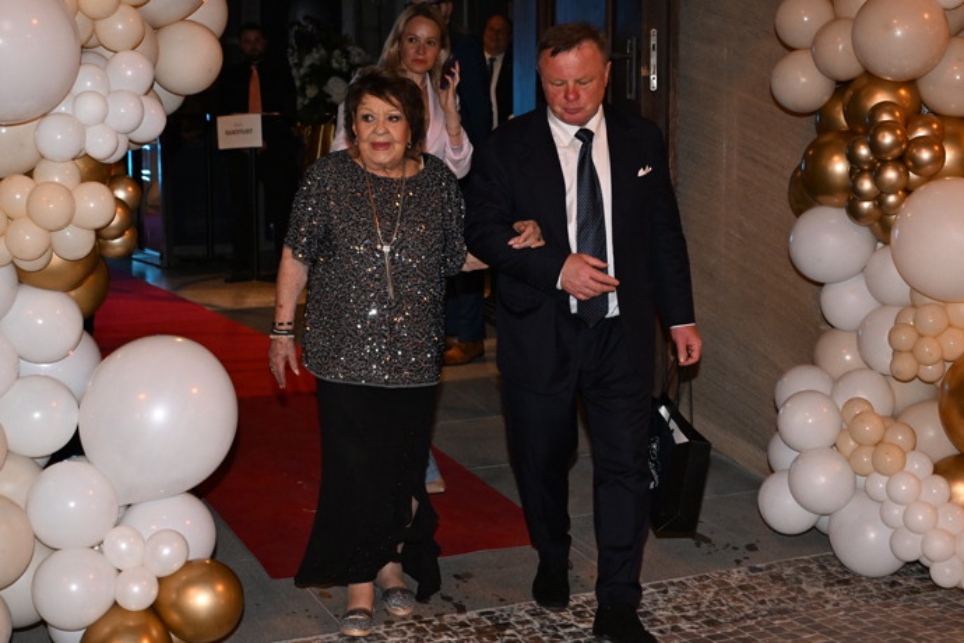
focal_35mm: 43
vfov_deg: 31.2
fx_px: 1151
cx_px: 482
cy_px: 322
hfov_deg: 45.4
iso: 4000
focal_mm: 43
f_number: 5
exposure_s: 1/125
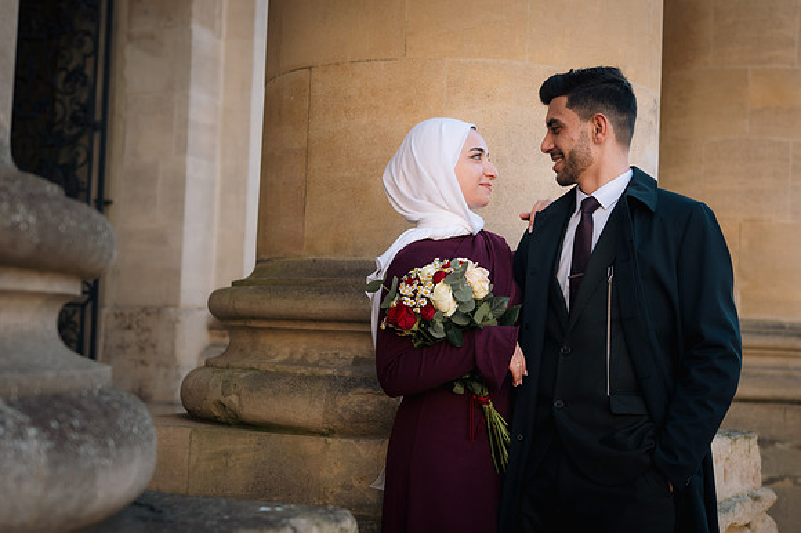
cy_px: 266
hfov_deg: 33.4
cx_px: 400
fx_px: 1334
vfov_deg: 22.6
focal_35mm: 60
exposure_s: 1/800
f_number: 2.8
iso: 200
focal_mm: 40
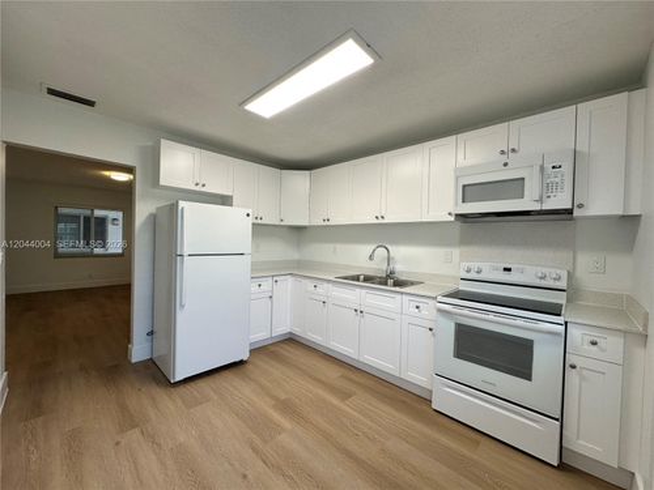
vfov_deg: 85.7
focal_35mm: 14
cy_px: 245
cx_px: 327
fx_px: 265
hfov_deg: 102.1
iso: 100
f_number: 2.2
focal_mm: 2.22
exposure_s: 1/120
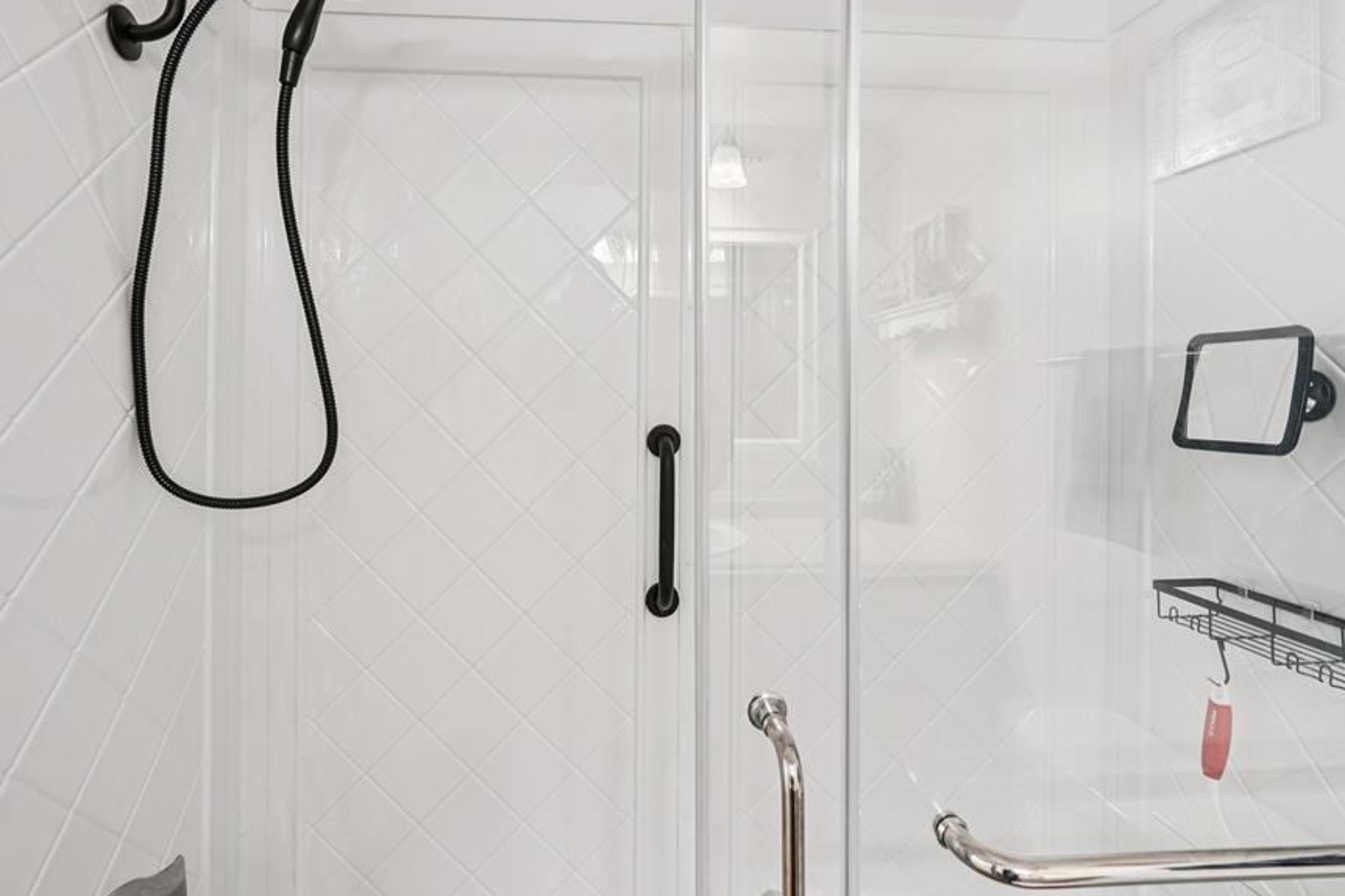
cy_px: 370
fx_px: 710
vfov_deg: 64.1
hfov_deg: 86.9
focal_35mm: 19
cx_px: 649
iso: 400
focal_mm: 16
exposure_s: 1/10
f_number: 8
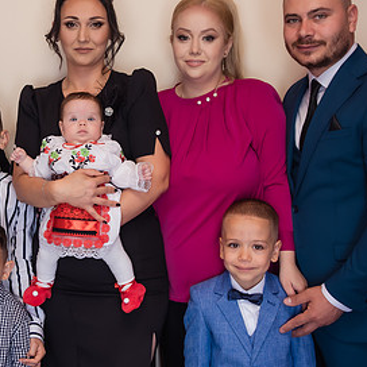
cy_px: 174
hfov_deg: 28.1
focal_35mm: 60
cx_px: 86
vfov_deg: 28.6
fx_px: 720
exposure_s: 1/200
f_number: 2.8
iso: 500
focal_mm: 29
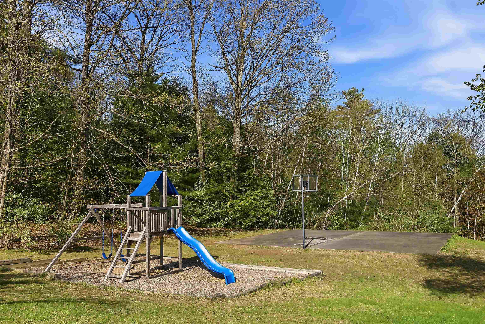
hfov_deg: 62.8
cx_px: 242
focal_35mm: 30
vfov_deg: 44.3
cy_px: 162
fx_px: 398
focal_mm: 29.5
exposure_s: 1/1600
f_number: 9
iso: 800
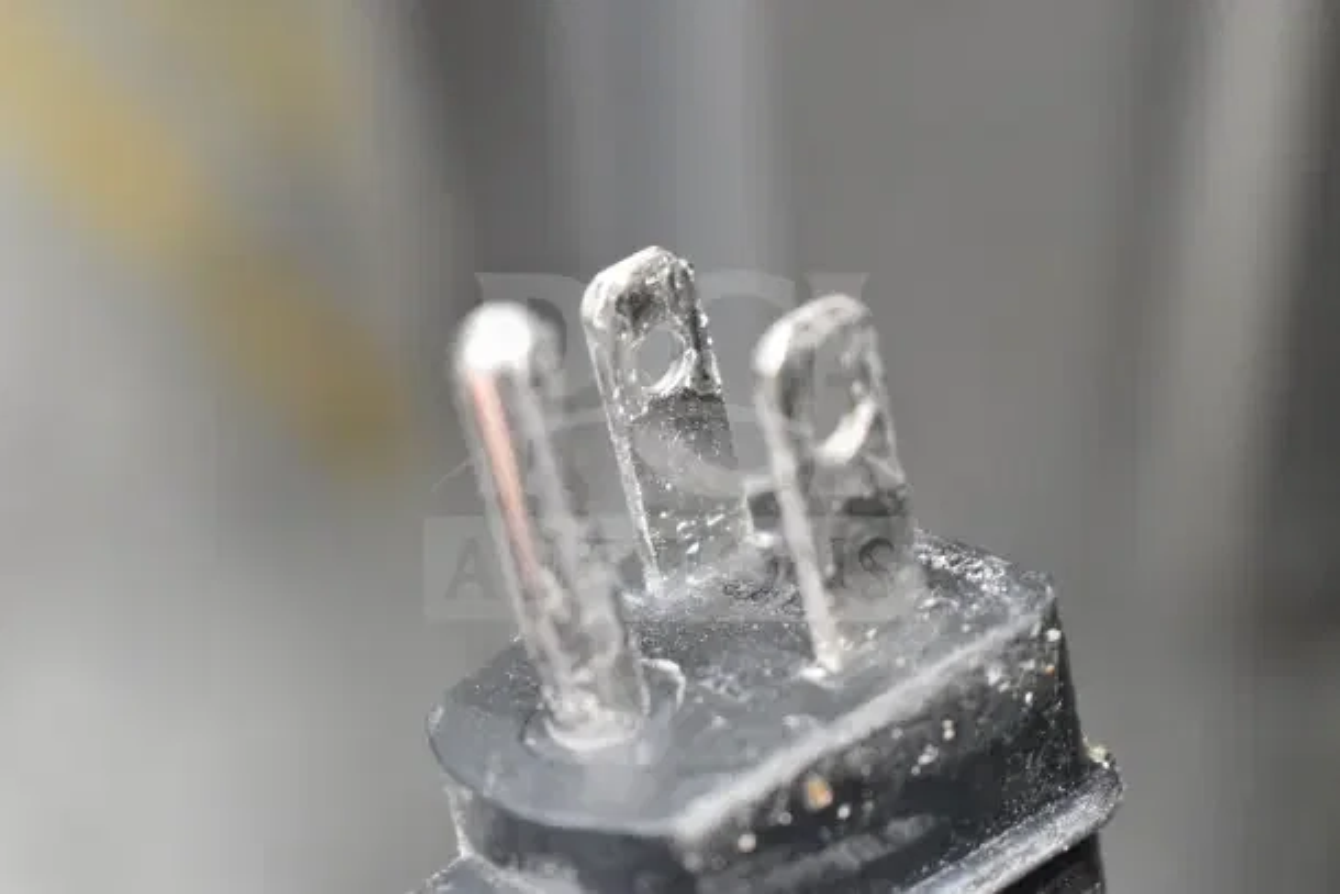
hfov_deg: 24.6
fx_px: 3071
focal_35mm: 82
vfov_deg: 16.6
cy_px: 447
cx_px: 670
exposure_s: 1/100
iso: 9000
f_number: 5.6
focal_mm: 55
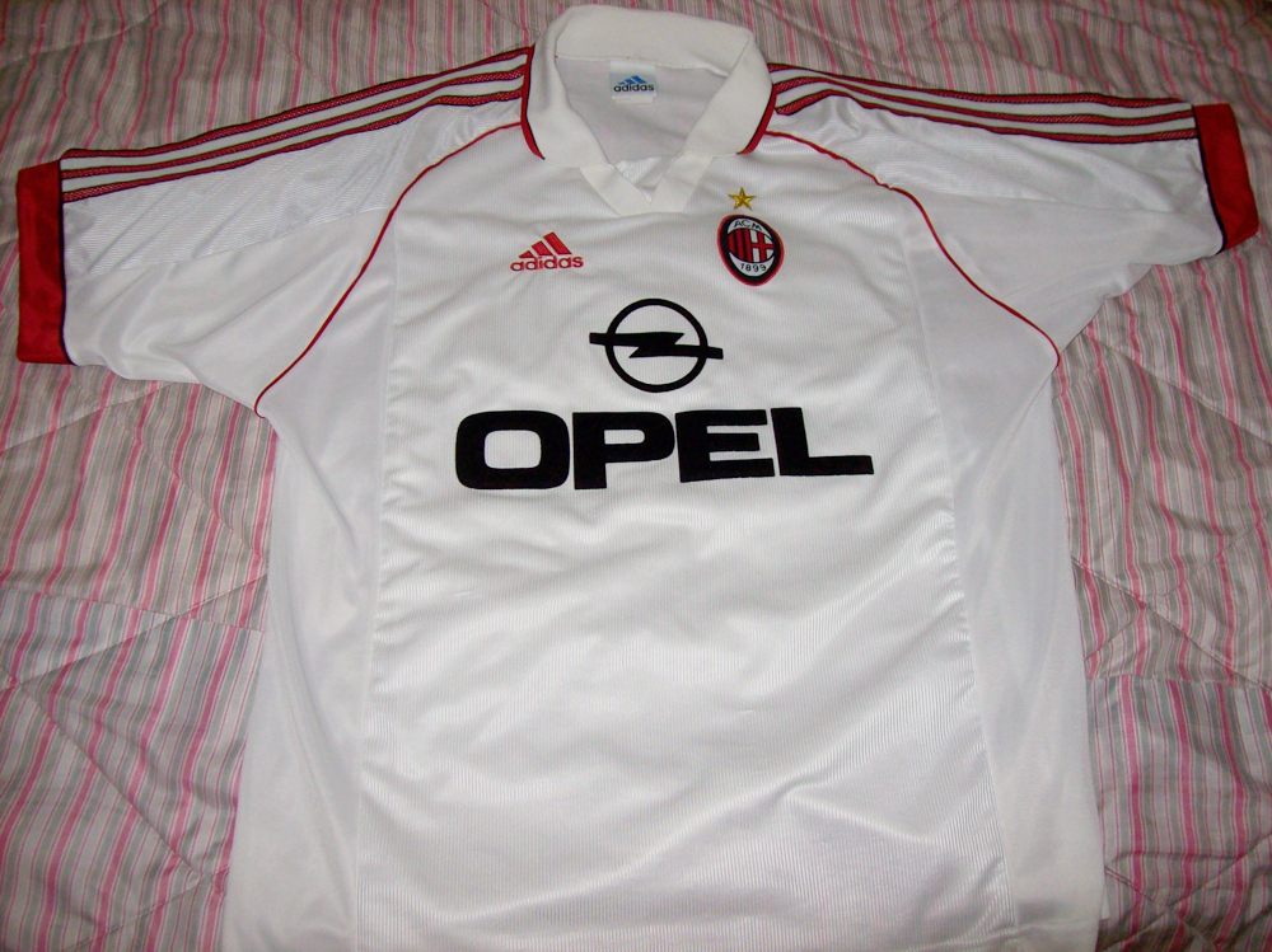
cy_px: 476
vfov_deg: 39.6
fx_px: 1322
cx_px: 636
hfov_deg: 51.4
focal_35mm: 36
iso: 80
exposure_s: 1/32
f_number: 2.7
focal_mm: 6
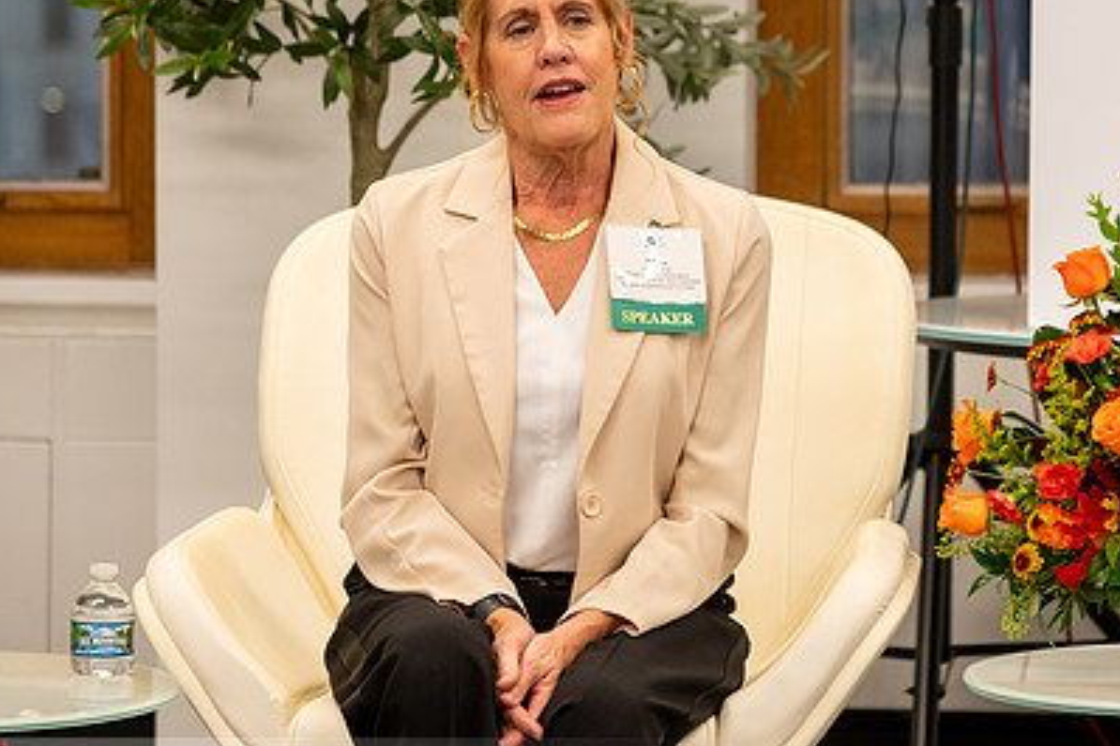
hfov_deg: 11.7
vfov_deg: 7.8
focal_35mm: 175
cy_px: 304
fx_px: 5442
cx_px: 701
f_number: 4
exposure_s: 1/100
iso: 1600
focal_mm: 120
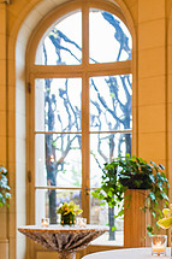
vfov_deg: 40.3
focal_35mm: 44
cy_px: 245
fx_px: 316
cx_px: 168
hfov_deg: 28.7
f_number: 3.5
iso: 800
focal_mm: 21
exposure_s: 1/160
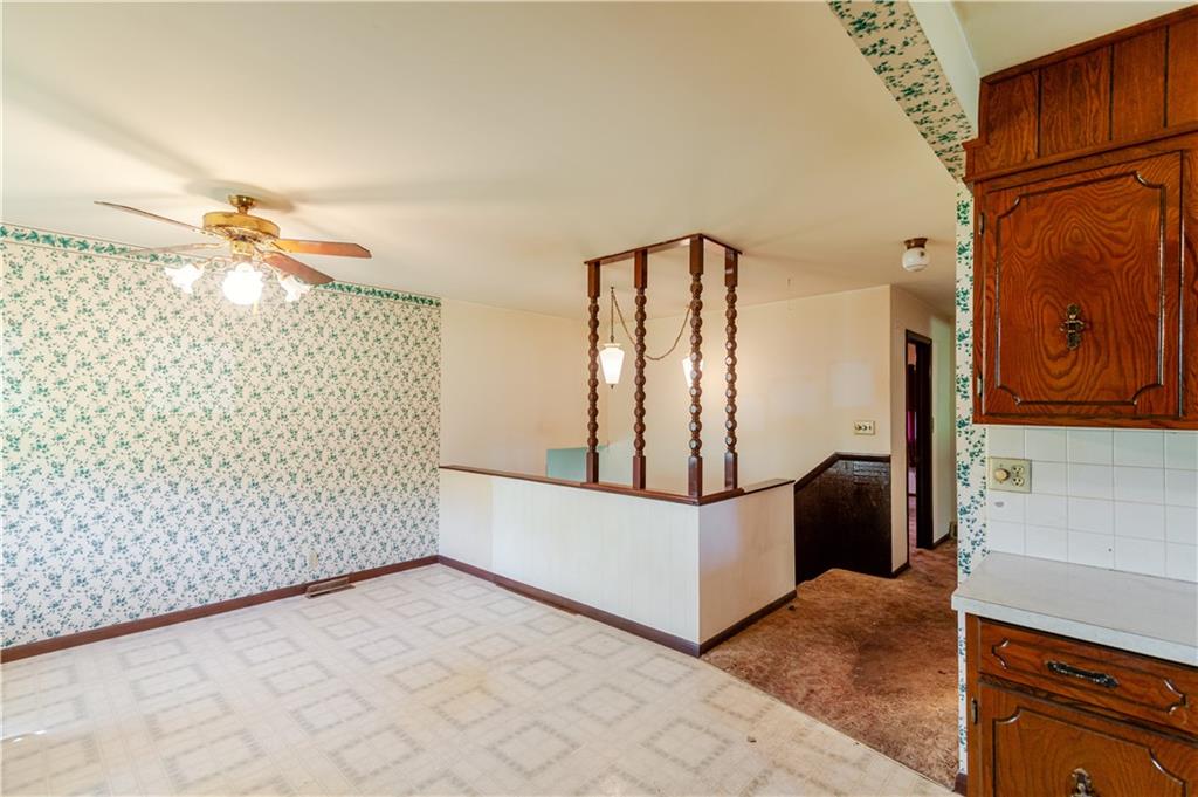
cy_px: 398
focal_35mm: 16
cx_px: 599
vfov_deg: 73.7
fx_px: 532
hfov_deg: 96.8
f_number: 5
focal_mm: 16
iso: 400
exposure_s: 1/50
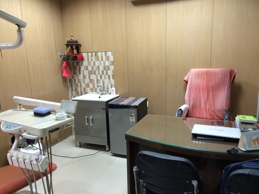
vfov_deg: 48.2
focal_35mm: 29
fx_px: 217
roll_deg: +4.4
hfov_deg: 61.7
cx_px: 130
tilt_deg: -12.7
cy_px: 97
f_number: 2.2
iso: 100
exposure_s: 1/30
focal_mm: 4.15
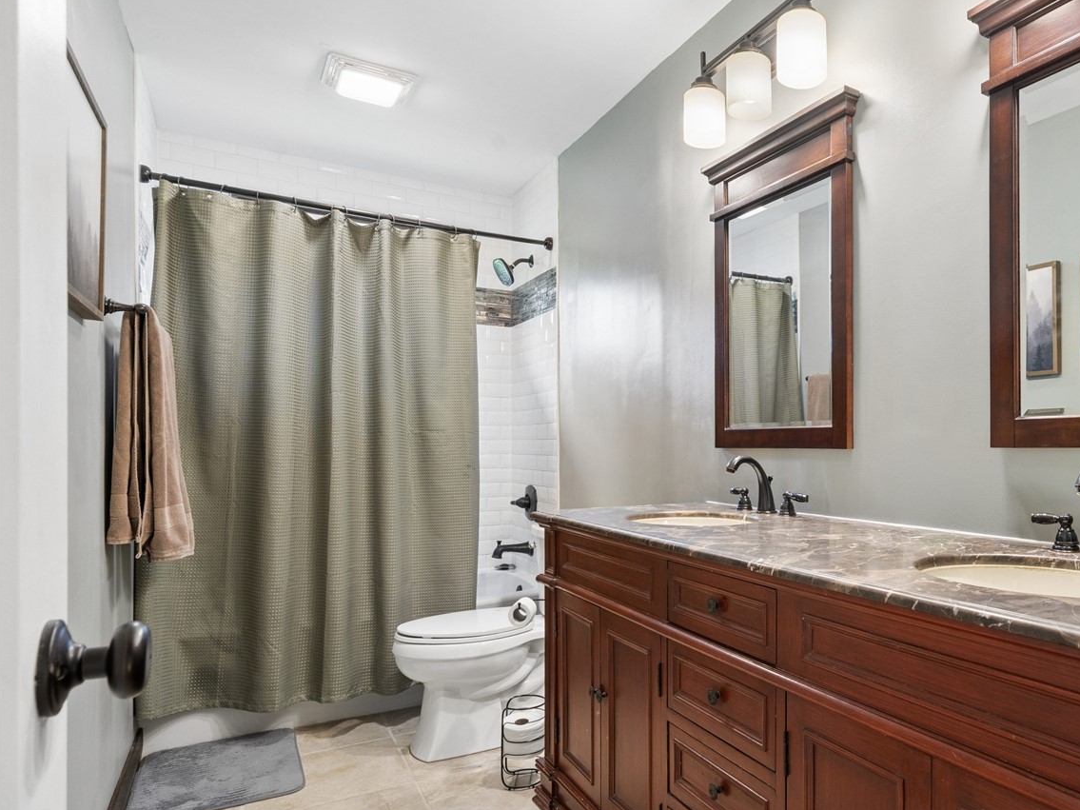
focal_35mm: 23
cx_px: 782
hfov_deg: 70.0
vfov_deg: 58.8
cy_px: 437
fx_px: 718
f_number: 9
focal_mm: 16
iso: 400
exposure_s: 1/4
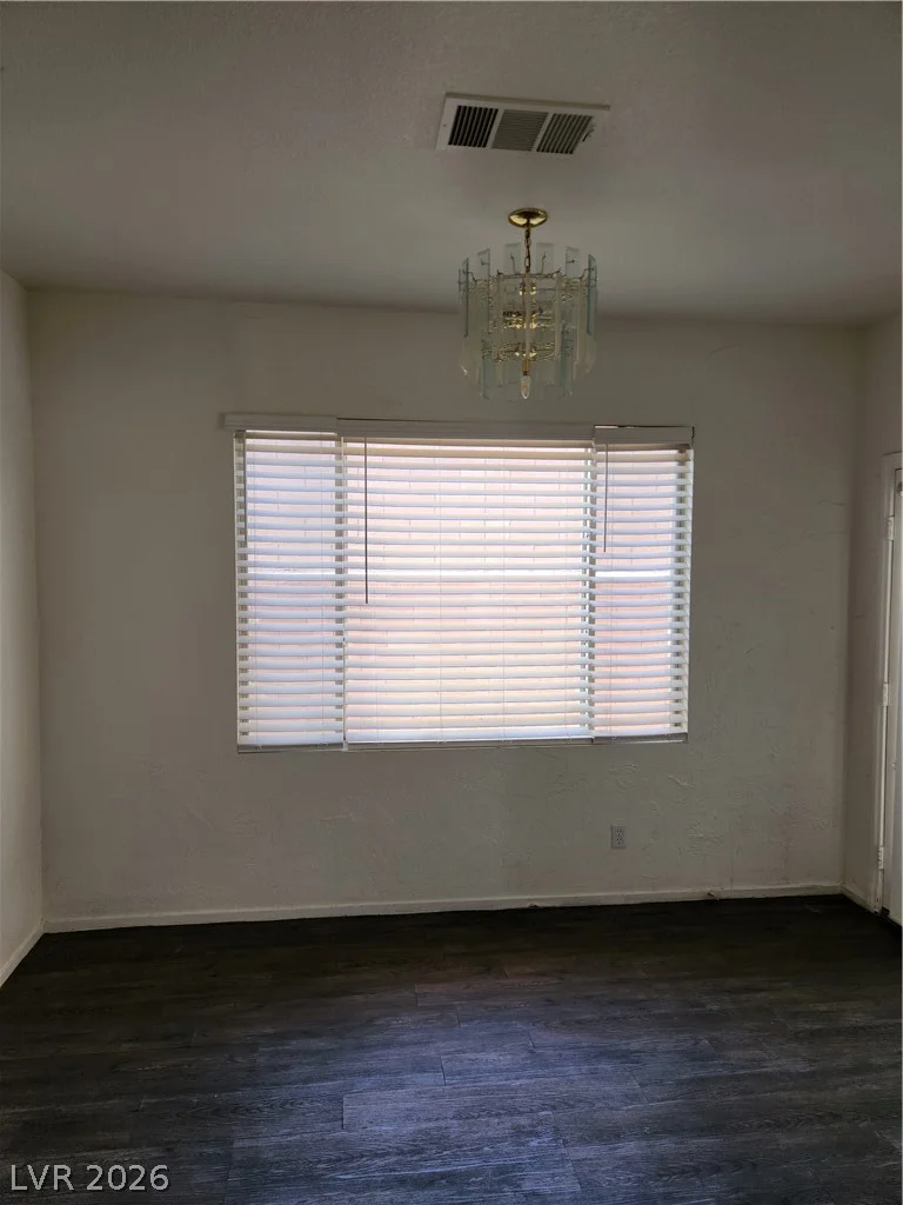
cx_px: 452
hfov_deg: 58.9
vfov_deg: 73.9
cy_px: 602
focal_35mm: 23
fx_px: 800
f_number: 1.8
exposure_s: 1/180
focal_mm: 5.4
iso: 40
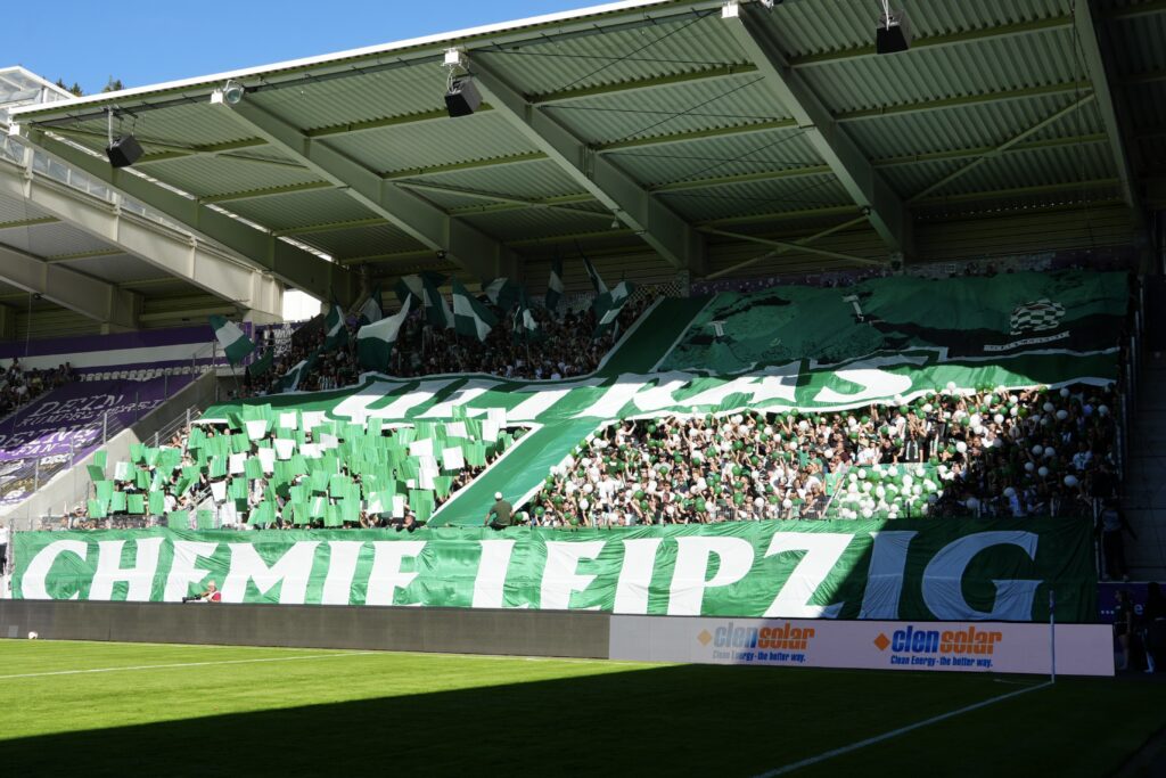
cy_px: 389
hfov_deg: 45.4
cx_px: 583
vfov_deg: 31.2
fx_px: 1393
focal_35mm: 43
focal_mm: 29
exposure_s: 1/125
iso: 100
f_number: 9
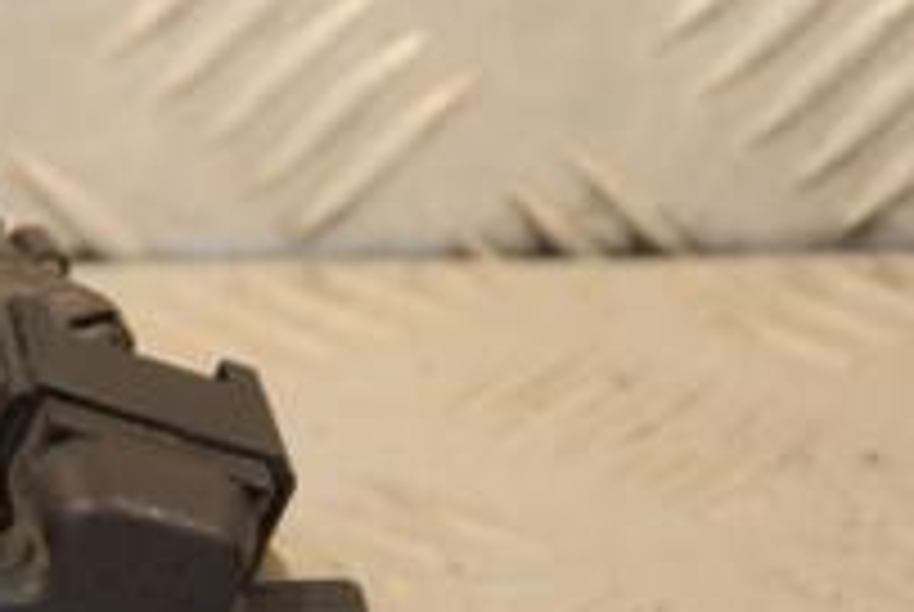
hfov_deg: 4.4
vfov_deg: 3.0
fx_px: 11809
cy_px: 562
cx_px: -257
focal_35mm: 464
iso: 800
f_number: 6.3
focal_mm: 105
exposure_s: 1/200
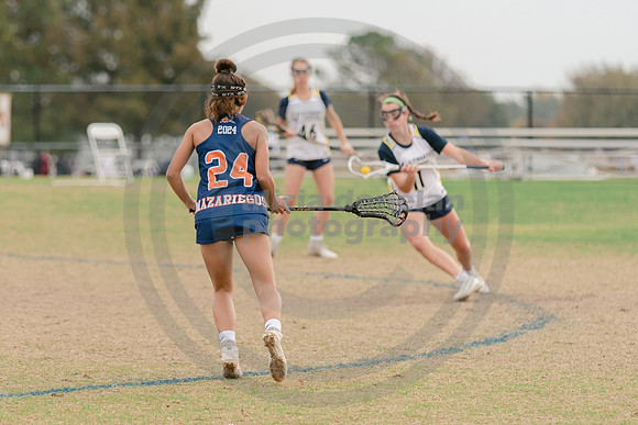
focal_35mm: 296
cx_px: 196
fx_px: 5254
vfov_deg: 4.6
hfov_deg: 6.9
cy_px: 222
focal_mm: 155
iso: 250
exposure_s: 1/1250
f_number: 2.8
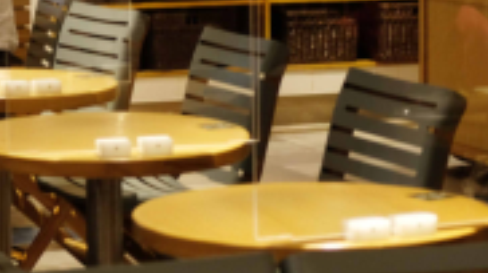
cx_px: -150
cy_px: 56
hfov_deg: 11.5
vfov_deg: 6.6
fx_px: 2366
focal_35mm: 183
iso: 200
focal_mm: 35
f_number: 2
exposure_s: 1/60
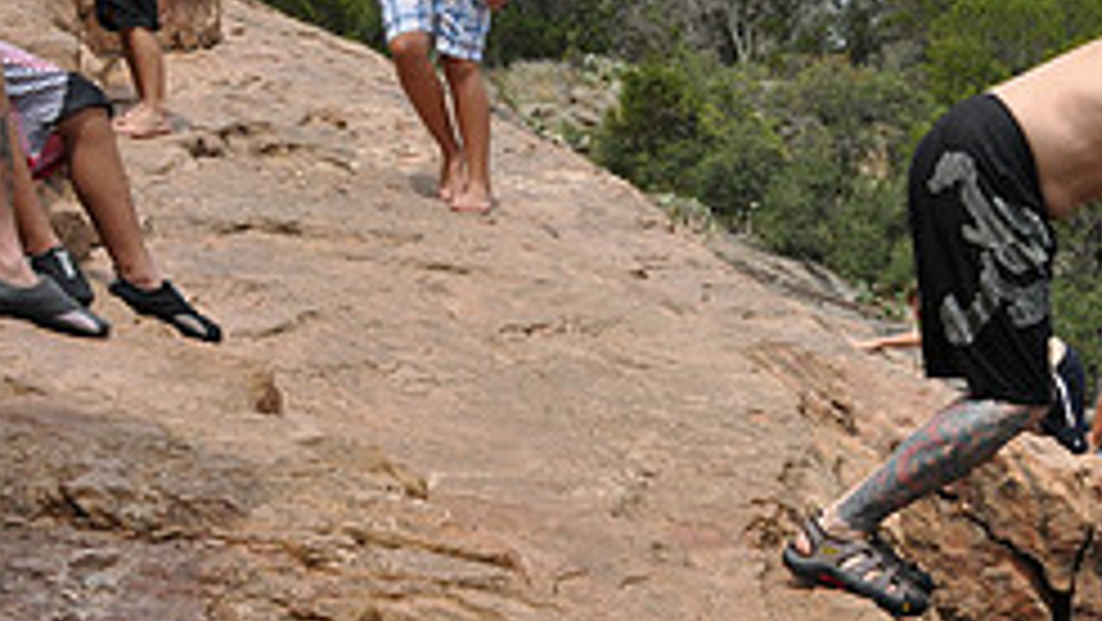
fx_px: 2601
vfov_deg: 13.6
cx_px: 1255
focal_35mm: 89
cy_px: 209
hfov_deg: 22.4
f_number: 8
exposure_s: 1/640
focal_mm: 24
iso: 200
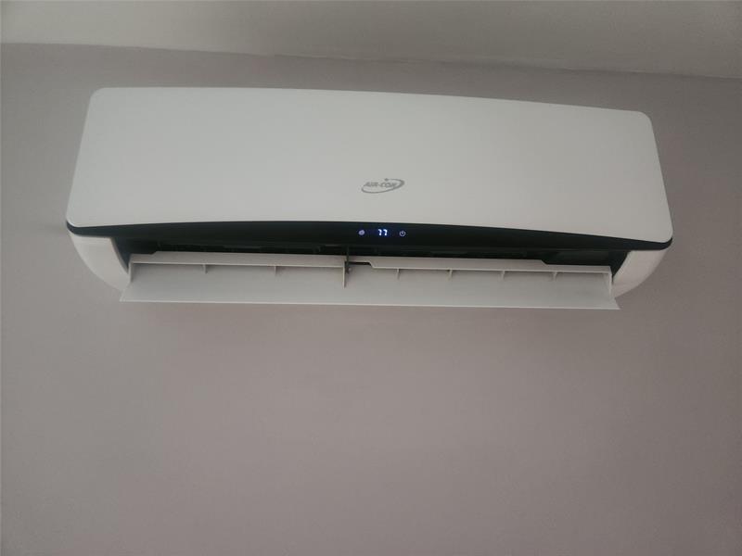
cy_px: 278
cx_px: 371
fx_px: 493
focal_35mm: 23
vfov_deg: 58.9
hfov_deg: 73.9
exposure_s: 1/24
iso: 500
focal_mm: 5.4
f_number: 1.8
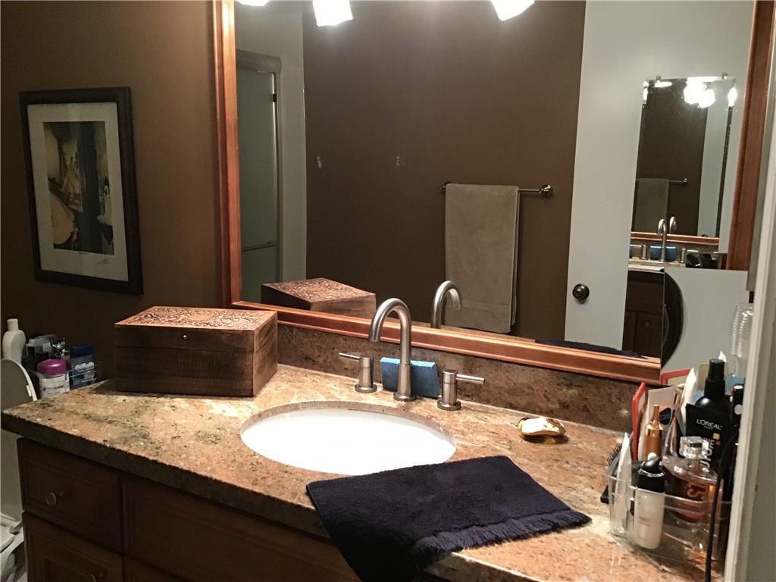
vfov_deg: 45.4
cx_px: 388
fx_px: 695
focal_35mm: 31
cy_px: 291
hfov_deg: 58.4
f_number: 2.4
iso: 160
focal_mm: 3.3
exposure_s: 1/30
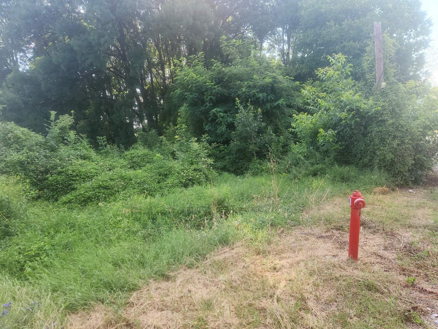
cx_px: 219
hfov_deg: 73.9
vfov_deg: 58.9
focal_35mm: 23
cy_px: 164
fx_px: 291
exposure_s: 1/193
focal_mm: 5.4
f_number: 1.8
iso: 20
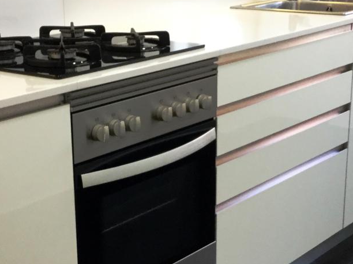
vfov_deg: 18.2
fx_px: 826
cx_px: 173
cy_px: 180
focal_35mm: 81
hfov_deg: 24.1
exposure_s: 1/33
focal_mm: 3.3
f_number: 2.4
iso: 40
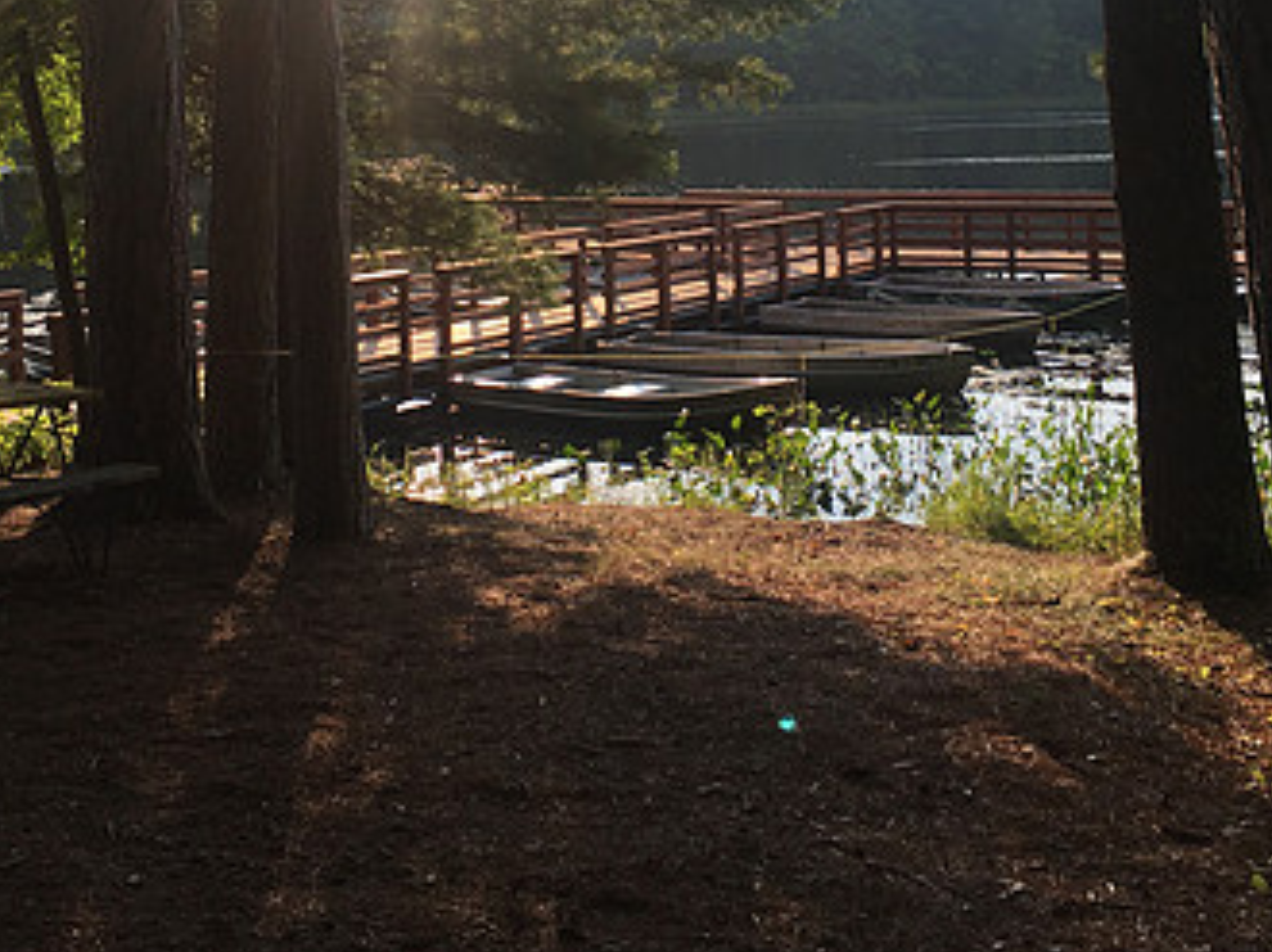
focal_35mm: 51
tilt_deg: -0.9
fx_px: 1873
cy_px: 152
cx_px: 605
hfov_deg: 37.5
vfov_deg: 27.8
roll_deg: +0.0
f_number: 2.2
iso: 25
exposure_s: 1/1068
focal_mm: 4.15
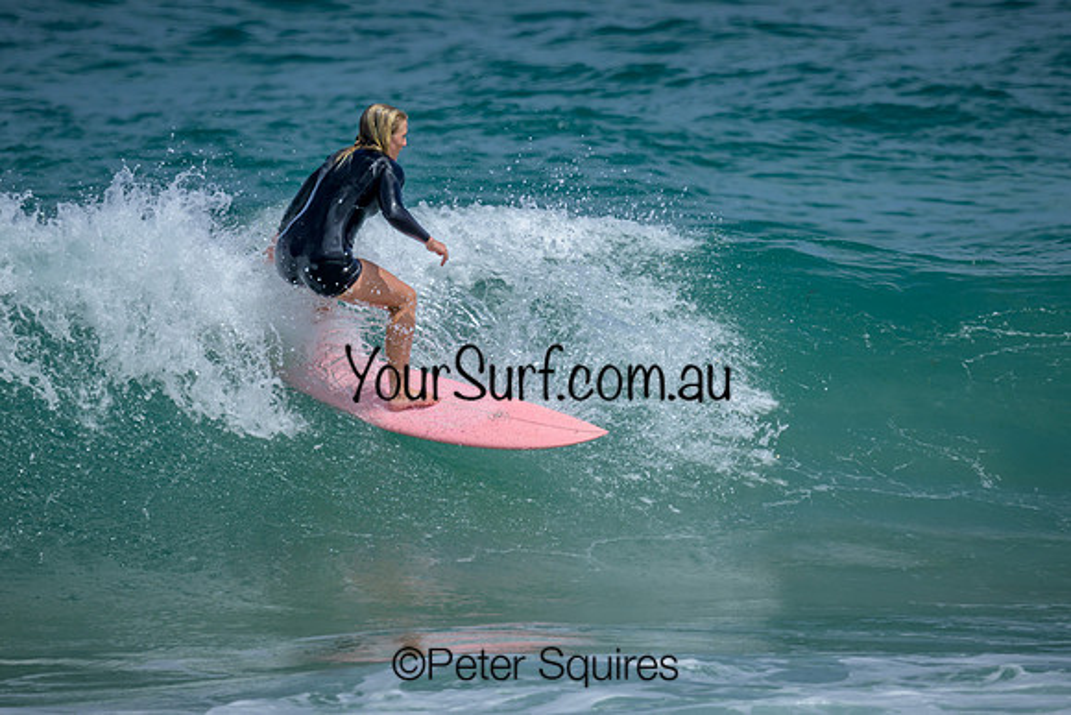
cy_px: 349
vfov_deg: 1.3
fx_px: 32593
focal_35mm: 1095
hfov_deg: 1.9
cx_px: 581
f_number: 6.3
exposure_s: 1/2500
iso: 250
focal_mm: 800
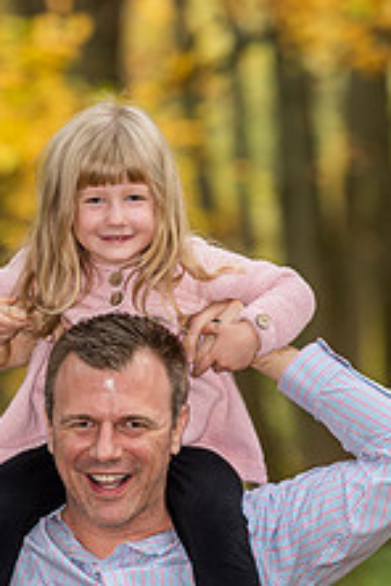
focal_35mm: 304
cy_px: 327
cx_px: 114
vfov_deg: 6.8
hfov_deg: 4.5
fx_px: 4952
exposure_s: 1/125
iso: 250
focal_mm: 150
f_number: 3.5
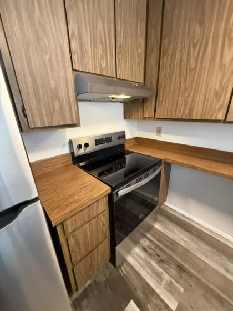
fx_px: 126
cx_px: 116
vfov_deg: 102.1
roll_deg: +1.4
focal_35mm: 14
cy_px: 156
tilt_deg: -14.0
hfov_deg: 85.7
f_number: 2.2
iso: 640
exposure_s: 1/60
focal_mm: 2.22
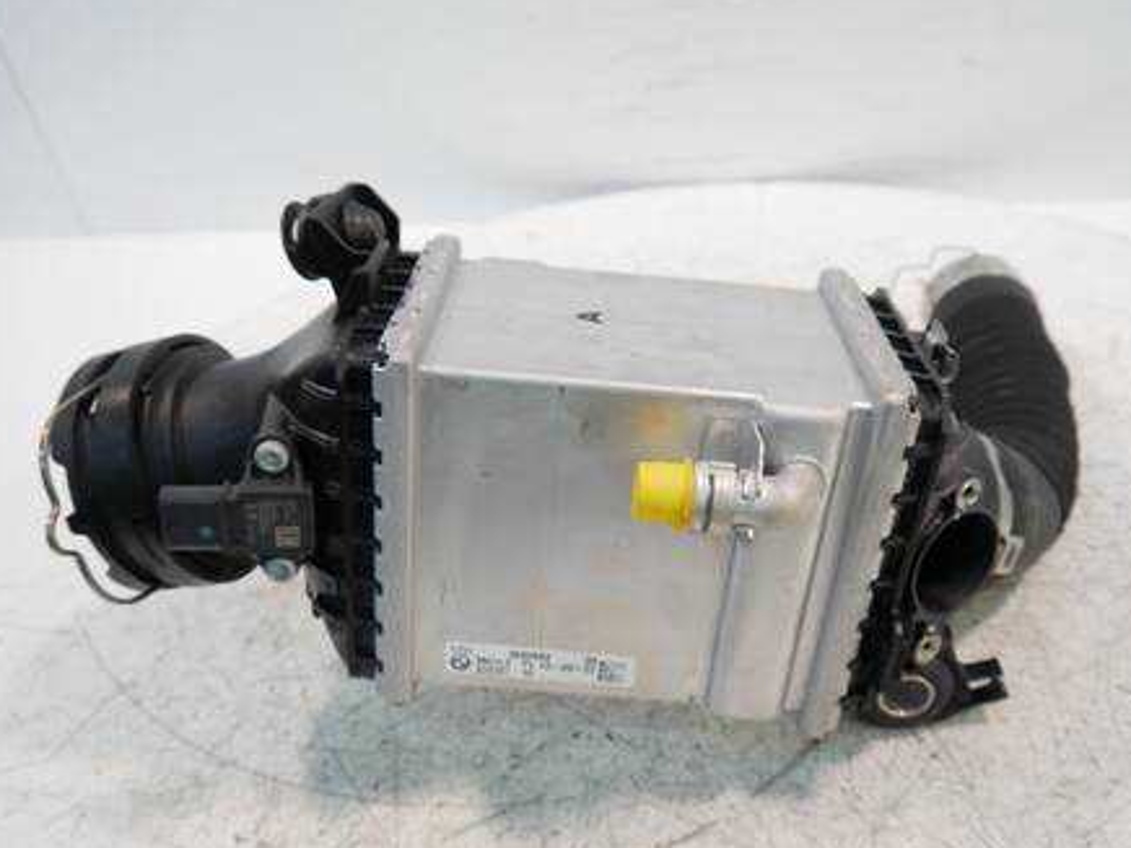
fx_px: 1078
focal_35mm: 33
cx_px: 589
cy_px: 454
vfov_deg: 42.9
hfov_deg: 55.3
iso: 500
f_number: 3.6
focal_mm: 15
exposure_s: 1/60
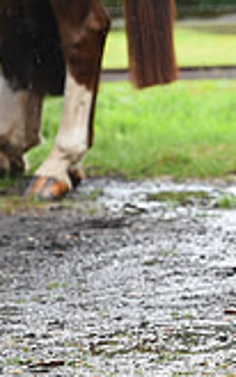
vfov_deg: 4.0
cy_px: 37
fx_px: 5346
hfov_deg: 2.5
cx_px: 660
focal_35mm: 519
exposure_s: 1/800
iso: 500
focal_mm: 145
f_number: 4
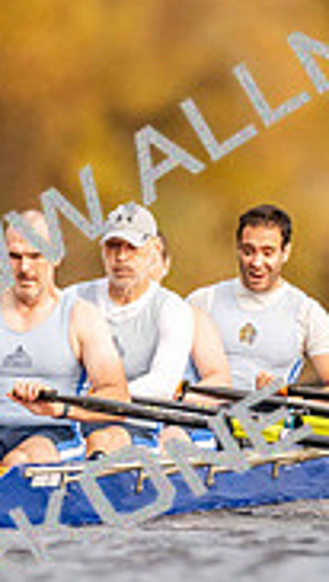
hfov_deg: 0.6
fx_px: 30890
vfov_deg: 1.1
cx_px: 217
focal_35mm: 2001
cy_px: 369
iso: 2500
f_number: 4
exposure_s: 1/2500
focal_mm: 600
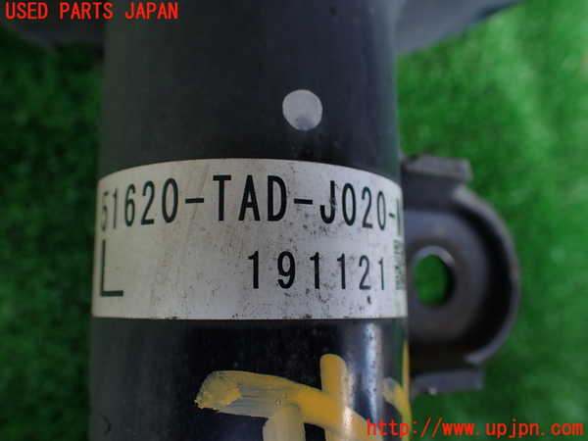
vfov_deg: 46.8
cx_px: 294
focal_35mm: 30
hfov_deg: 60.0
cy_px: 220
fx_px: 510
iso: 100
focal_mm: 5.4
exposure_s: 1/125
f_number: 2.3
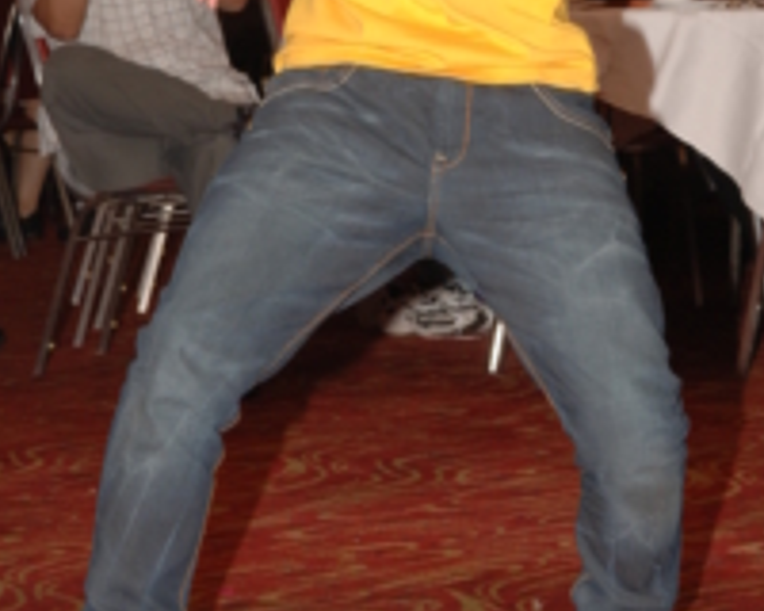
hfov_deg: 12.7
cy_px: -107
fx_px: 3440
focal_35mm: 152
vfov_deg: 10.0
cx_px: 392
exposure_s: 1/80
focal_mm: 45
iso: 200
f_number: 8
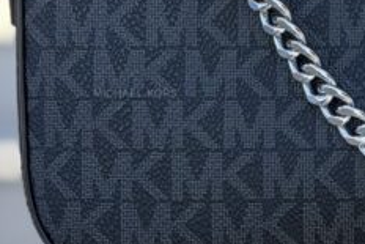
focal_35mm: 220
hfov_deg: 9.2
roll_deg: -1.9
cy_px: 3
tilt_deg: -4.0
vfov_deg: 6.2
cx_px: 502
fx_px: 2232
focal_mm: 6.76
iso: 80
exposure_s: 1/596
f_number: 1.78
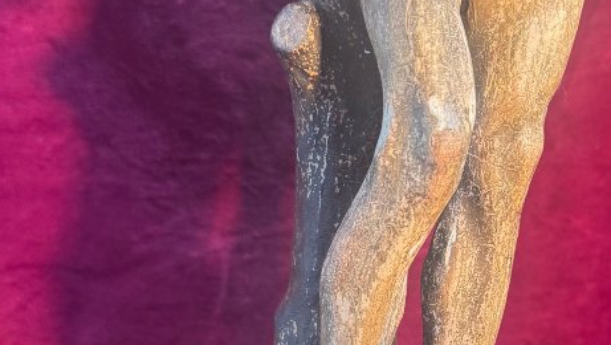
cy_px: 316
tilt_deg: -10.3
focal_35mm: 68
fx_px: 1102
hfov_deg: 30.6
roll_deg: +1.0
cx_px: 429
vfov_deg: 17.5
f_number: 1.78
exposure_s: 1/50
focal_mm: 6.76
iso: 160
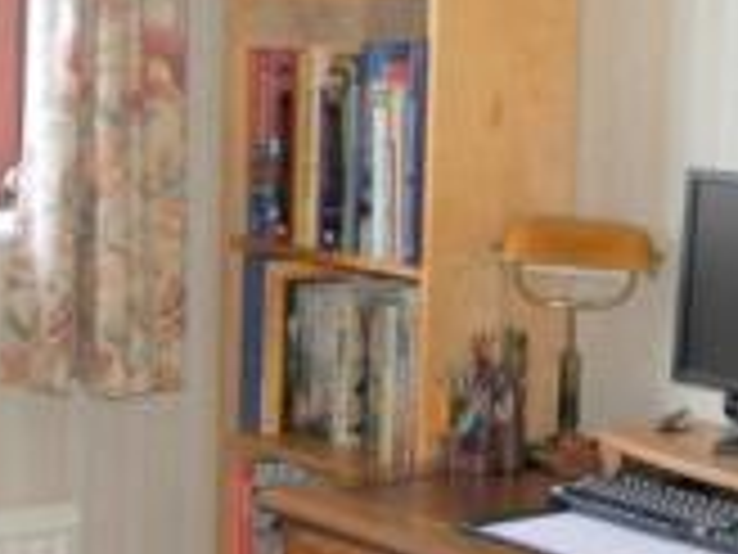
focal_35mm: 89
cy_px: 245
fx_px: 1897
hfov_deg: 21.9
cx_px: 520
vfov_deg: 16.6
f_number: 3.1
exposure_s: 1/30
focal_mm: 4.5
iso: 100
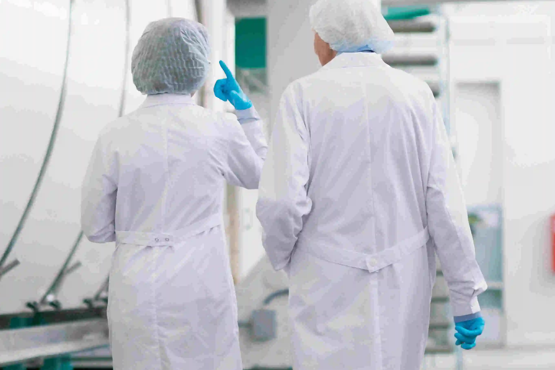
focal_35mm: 152
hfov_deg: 13.5
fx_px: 2343
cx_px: 212
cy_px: 82
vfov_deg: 9.0
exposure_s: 1/250
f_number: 1.8
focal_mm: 50
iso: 640
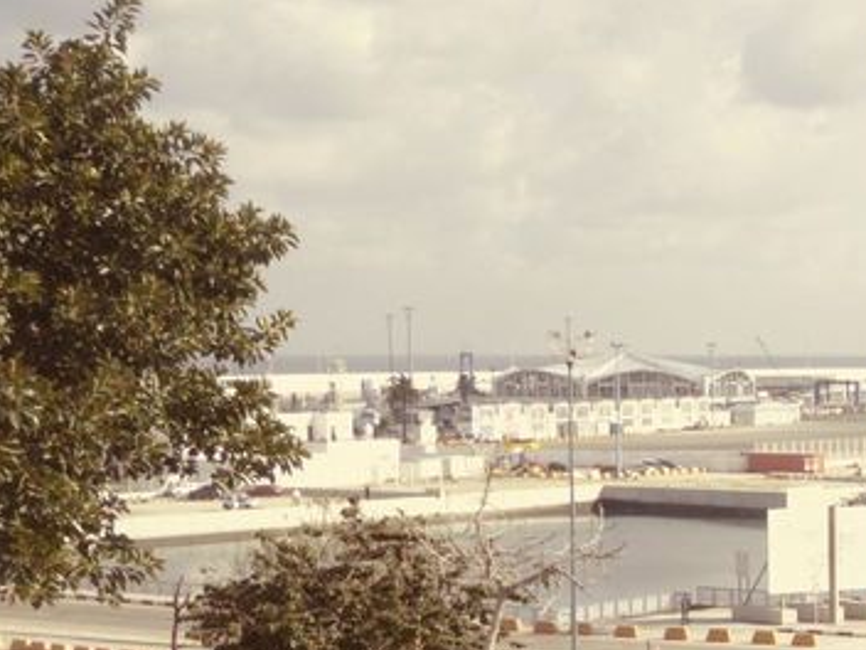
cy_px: 694
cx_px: 977
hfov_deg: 18.8
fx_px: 2502
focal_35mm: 100
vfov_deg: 14.5
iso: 80
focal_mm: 7.8
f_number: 3.9
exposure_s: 1/800
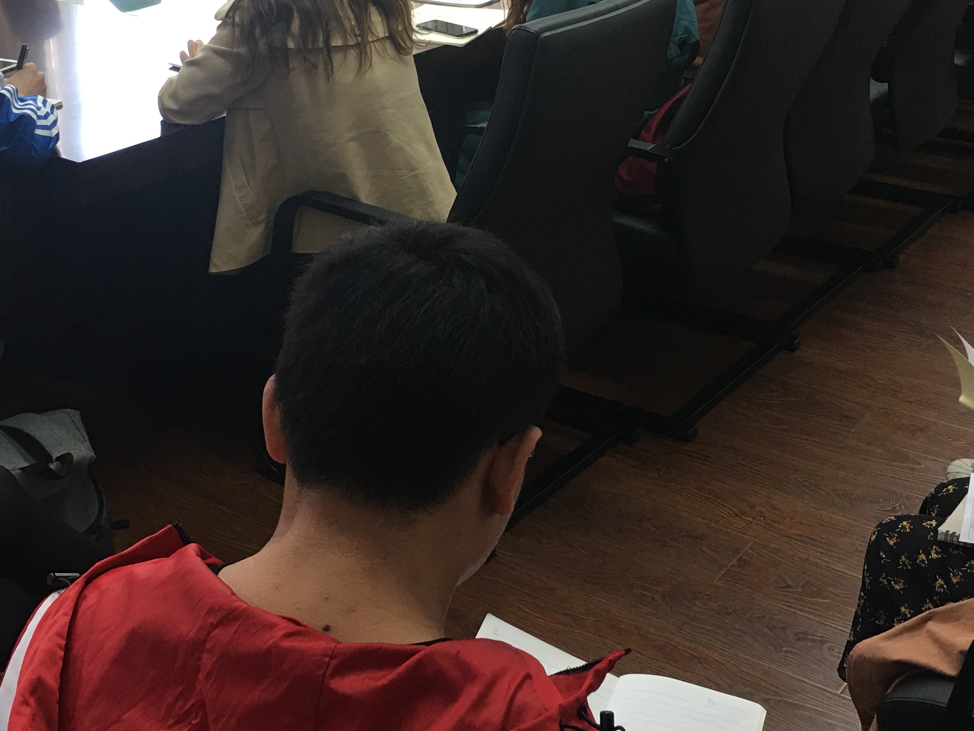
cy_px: 203
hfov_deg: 36.1
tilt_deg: -18.4
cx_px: 443
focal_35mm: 53
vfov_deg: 27.2
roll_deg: -0.2
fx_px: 1491
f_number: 2.2
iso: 40
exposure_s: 1/17
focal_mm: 4.15
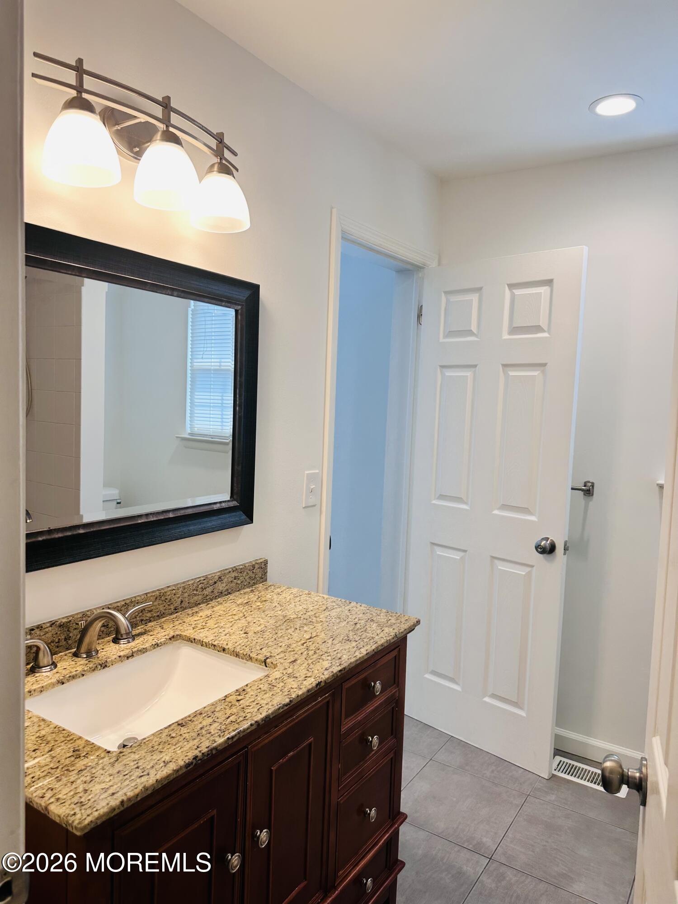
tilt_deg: -2.8
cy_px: 452
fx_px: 627
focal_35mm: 24
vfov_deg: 71.6
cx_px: 339
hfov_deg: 56.8
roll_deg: -2.0
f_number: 1.78
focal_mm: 6.86
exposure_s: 1/120
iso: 100
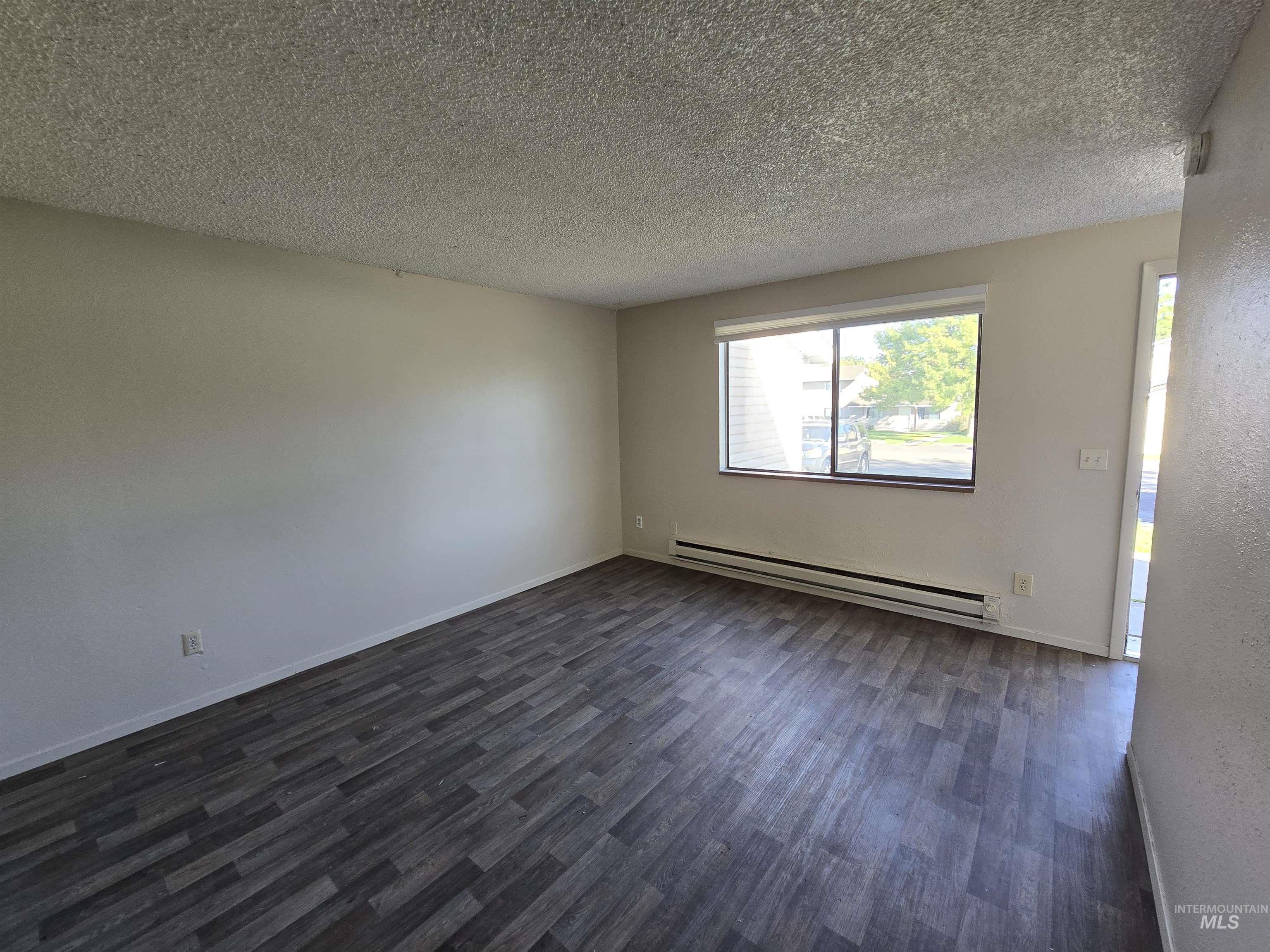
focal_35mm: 13
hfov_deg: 106.2
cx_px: 635
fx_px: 477
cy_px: 476
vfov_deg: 89.9
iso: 80
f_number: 2.2
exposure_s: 1/60
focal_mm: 2.2
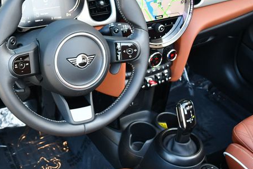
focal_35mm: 51
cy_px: 55
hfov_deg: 38.4
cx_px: 82
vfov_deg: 26.4
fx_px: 359
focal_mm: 18
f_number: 3.5
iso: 720
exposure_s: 1/250
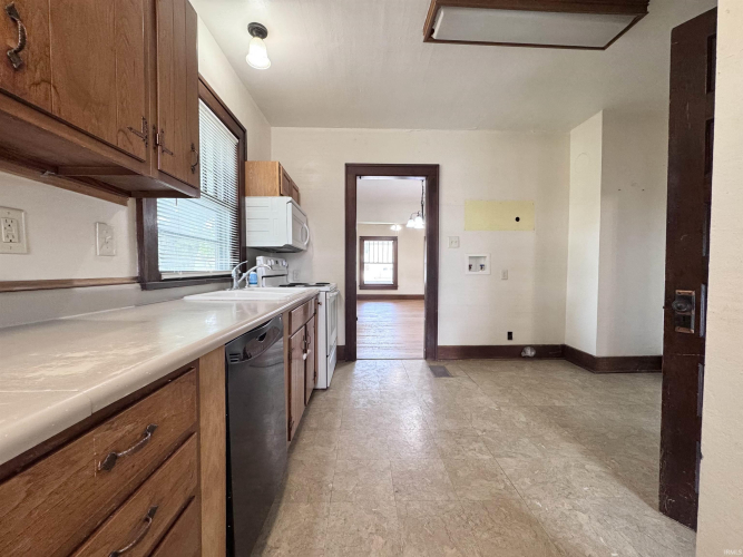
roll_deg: -0.2
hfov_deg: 102.1
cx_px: 372
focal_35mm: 14
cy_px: 278
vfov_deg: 85.7
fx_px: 300
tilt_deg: -2.1
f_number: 2.2
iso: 200
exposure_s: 1/60
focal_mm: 2.22
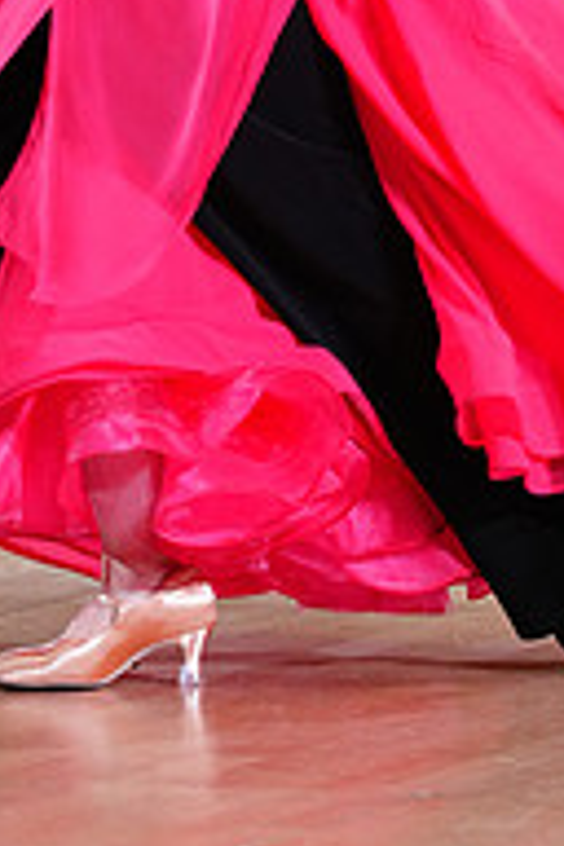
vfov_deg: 3.4
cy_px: -234
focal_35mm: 603
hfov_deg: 2.3
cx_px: 170
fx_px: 14169
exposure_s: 1/400
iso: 2000
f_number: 2.8
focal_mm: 200
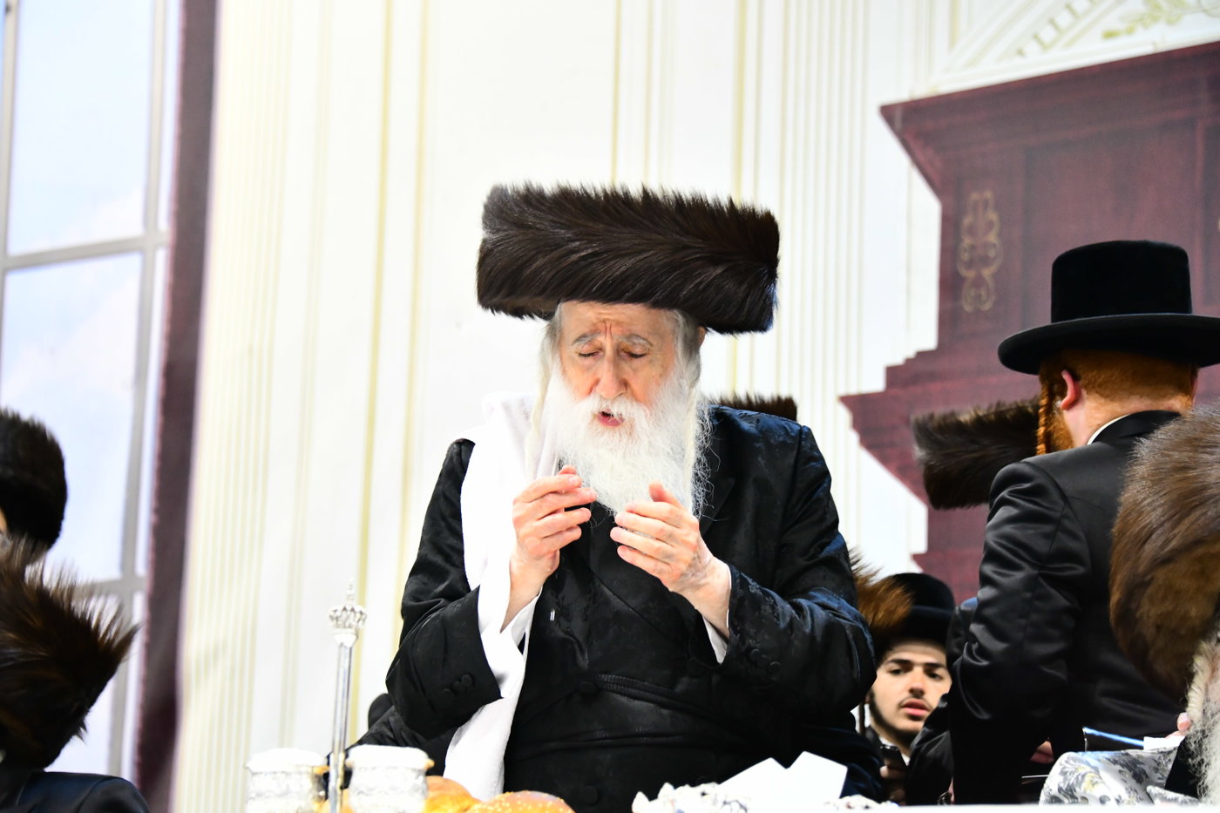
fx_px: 3117
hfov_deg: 22.1
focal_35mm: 92
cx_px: 610
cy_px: 406
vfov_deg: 14.9
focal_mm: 92
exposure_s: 1/125
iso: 4000
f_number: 5.6
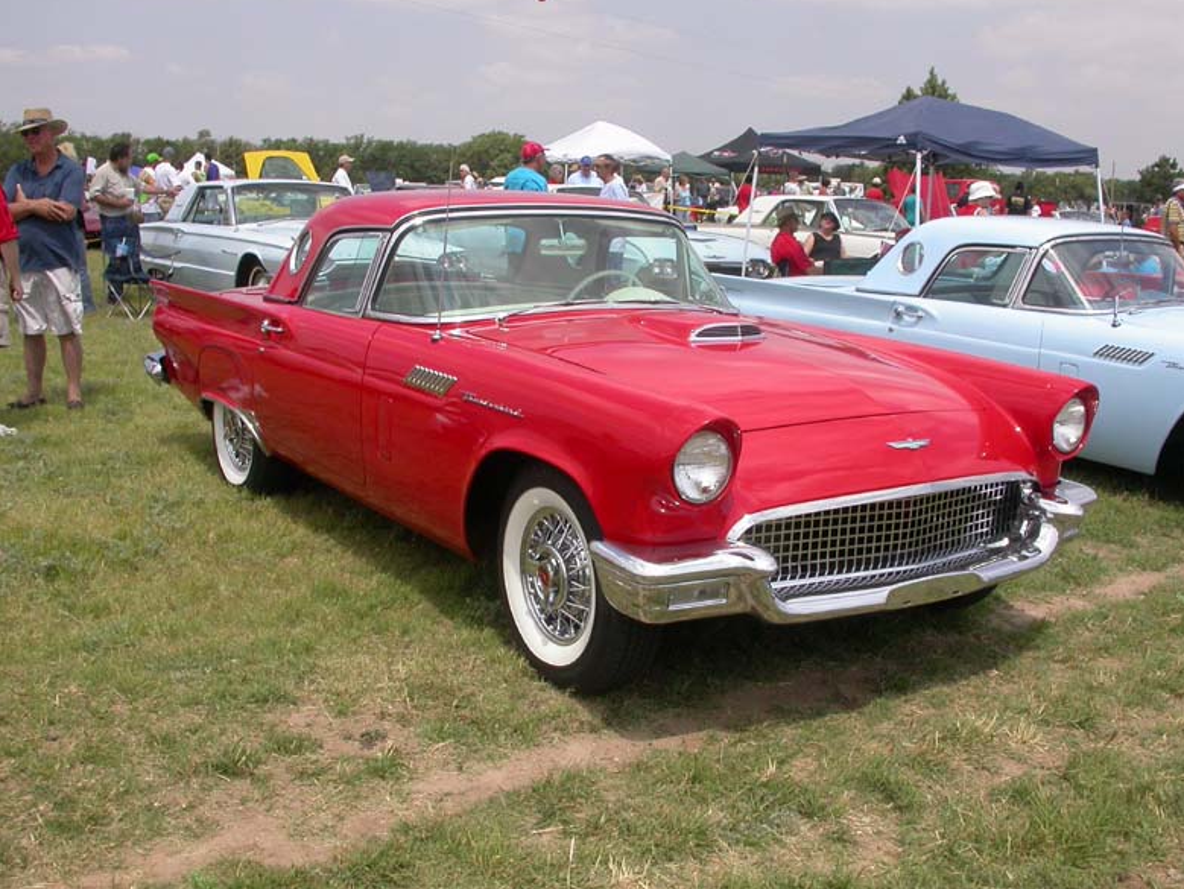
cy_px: 445
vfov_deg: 36.8
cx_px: 606
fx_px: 1335
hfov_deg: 47.8
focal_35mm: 39
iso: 100
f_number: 7.5
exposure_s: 1/352
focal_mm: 7.85
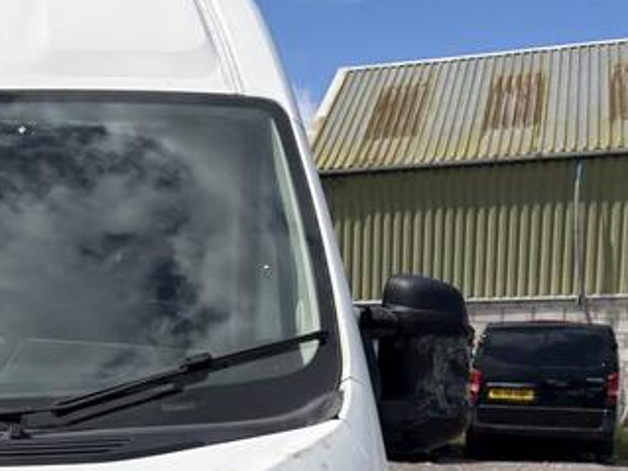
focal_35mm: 73
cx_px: -75
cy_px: 530
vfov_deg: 19.2
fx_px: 1324
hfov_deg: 24.7
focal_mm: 5.96
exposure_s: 1/6993
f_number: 1.6
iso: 50
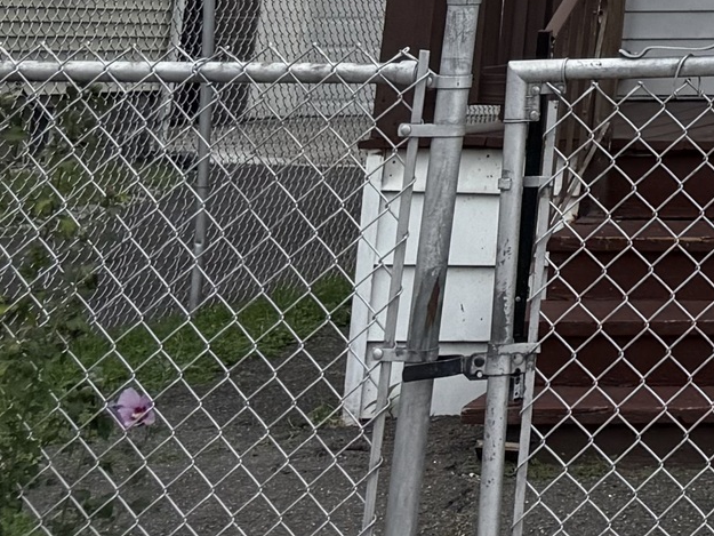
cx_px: 1492
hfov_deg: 13.8
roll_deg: -0.3
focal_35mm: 118
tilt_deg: +16.8
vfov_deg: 10.9
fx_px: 2434
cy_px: -680
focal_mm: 6.76
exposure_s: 1/1901
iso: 80
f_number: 1.78
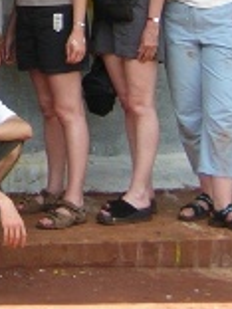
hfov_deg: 8.3
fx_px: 1591
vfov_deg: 11.0
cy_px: 34
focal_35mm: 178
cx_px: -10
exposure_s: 1/140
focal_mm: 8.1
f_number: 3.4
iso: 50
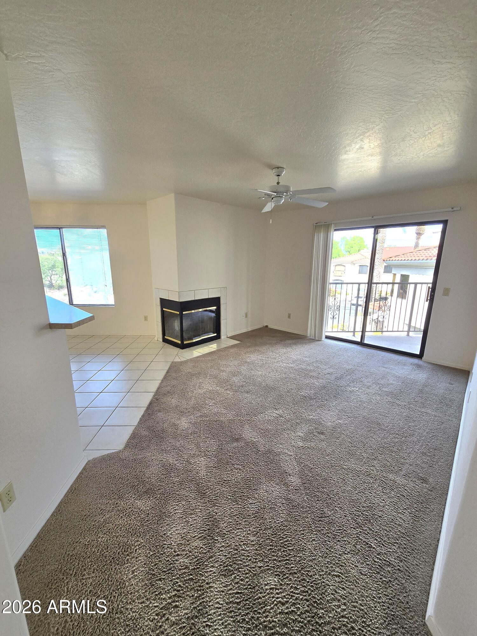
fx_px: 239
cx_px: 238
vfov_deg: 106.2
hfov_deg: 89.9
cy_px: 318
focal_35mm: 13
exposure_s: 1/120
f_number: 2.2
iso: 100
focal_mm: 2.2
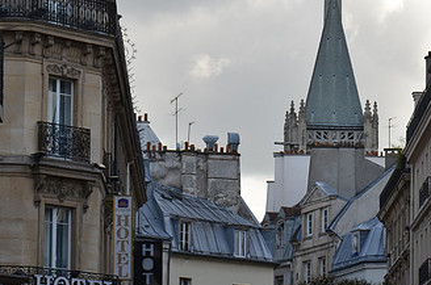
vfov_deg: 7.2
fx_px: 2281
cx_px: 255
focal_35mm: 191
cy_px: 126
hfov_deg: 10.8
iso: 200
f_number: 8
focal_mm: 72
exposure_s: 1/250
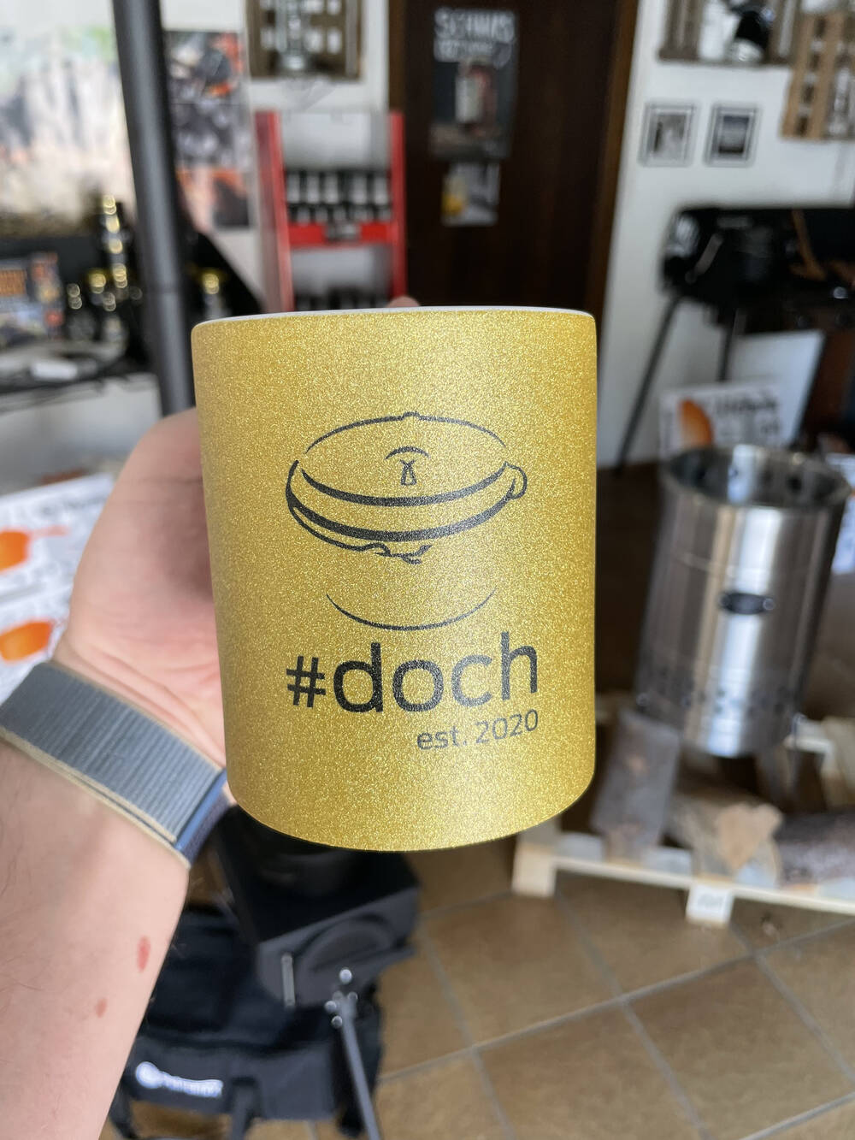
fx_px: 856
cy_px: 570
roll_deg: -1.0
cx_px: 428
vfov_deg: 67.3
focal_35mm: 26
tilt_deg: -27.8
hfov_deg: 53.1
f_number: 1.6
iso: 64
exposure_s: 1/121
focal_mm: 4.2
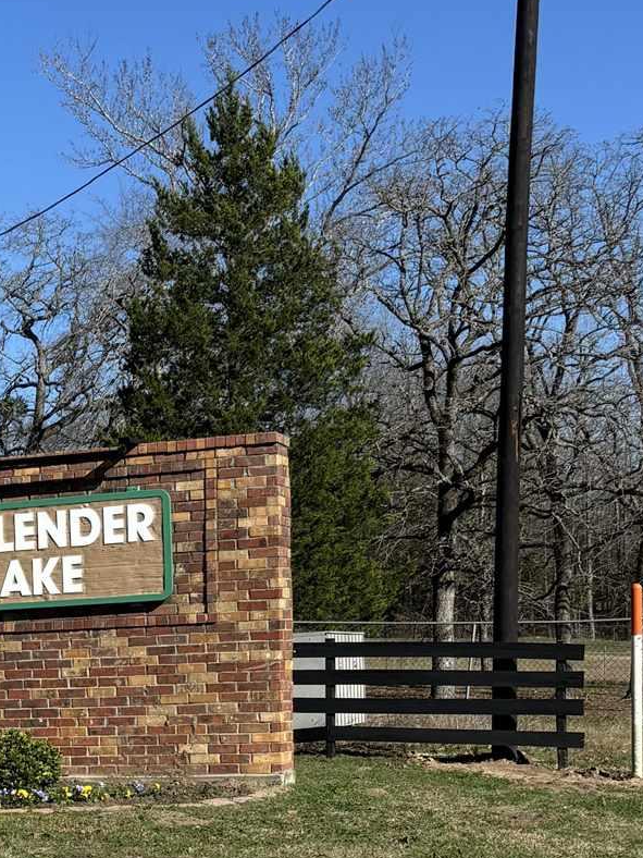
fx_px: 1882
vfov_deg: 24.8
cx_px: -152
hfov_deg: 18.3
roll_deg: +4.1
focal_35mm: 76
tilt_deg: -4.2
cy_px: 804
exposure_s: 1/4082
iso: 50
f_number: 1.6
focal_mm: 5.96
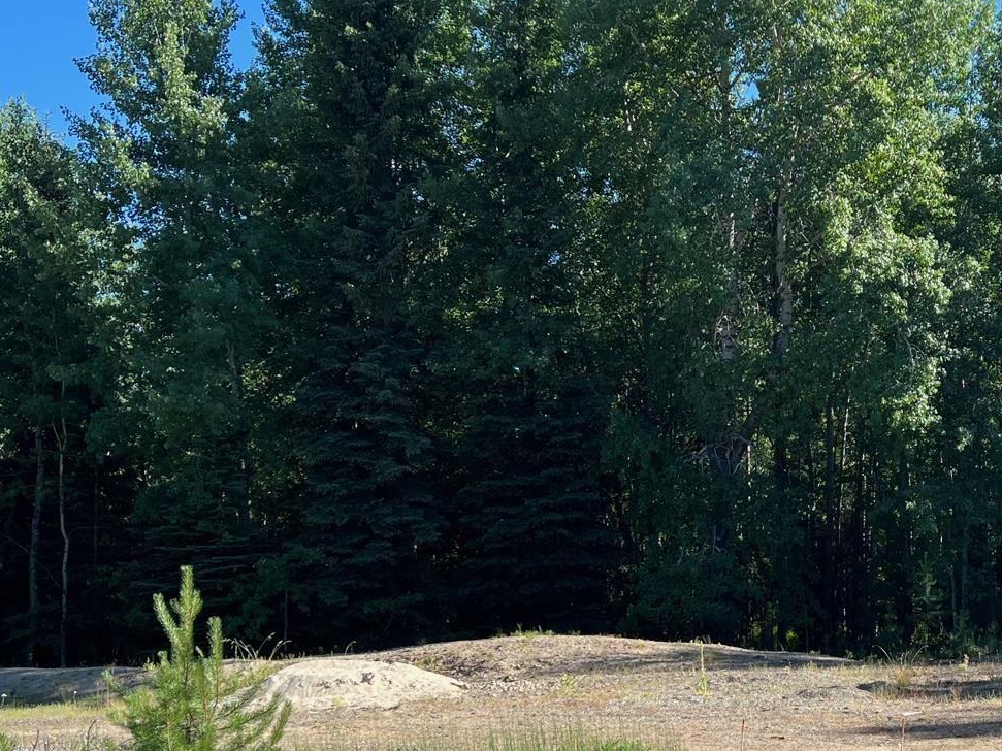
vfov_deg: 26.9
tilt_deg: +3.2
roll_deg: +2.0
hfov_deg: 34.7
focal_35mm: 54
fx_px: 1563
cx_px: 772
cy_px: 485
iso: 50
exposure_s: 1/1553
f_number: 1.5
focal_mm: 5.7
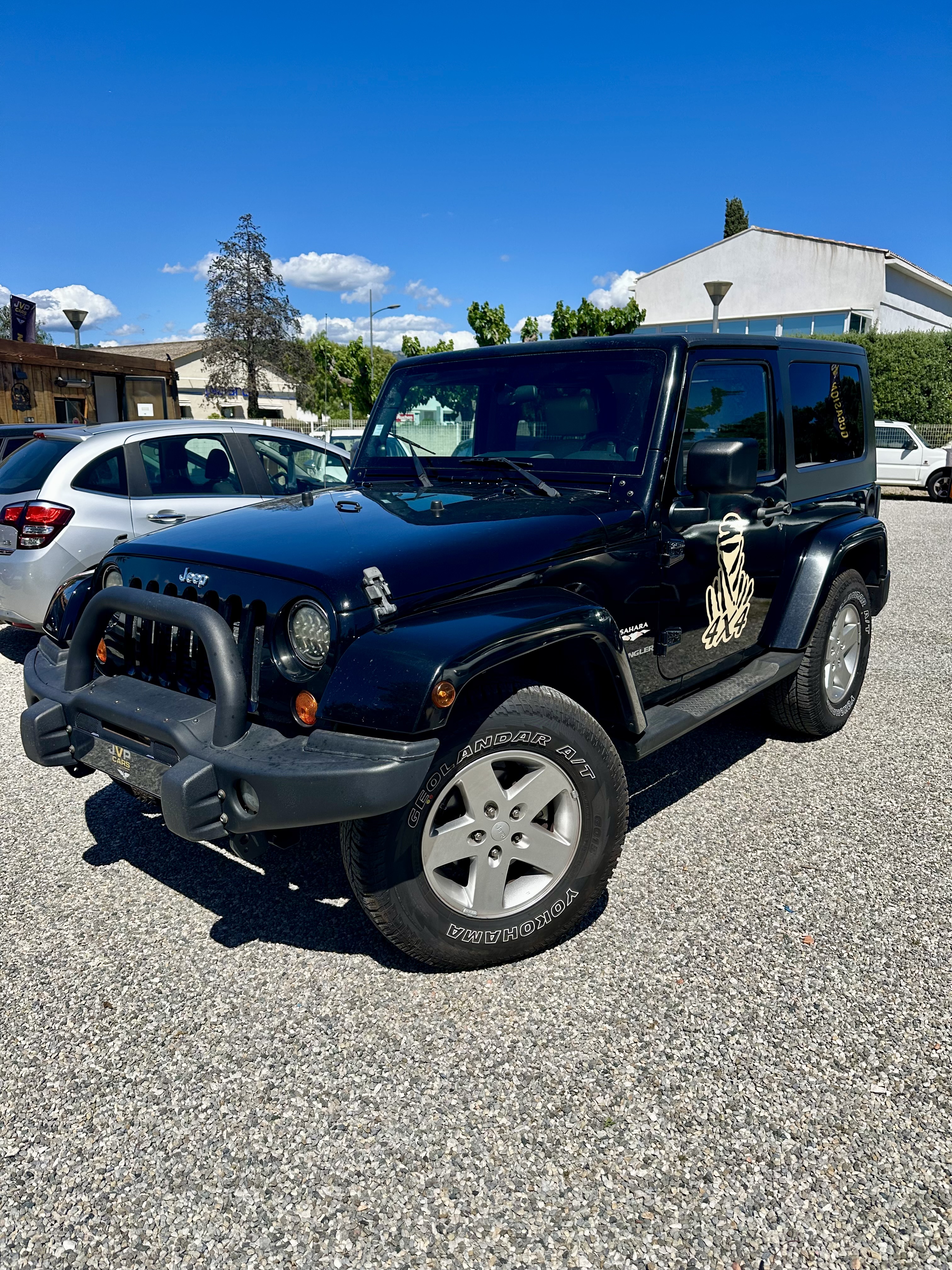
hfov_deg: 56.8
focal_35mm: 24
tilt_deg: -13.6
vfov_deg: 71.6
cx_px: 476
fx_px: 880
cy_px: 635
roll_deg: -1.0
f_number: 1.78
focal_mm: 6.86
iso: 80
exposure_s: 1/5848
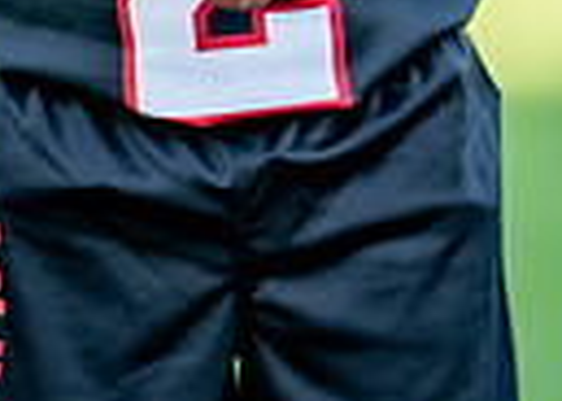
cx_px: 240
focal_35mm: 370
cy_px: 0
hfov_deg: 5.5
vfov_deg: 3.9
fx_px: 5903
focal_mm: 50
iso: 100
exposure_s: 1/1250
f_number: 1.2
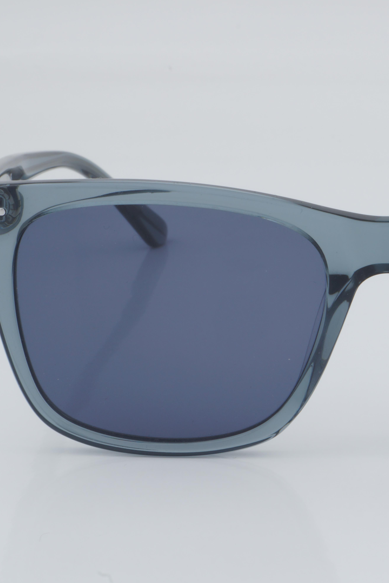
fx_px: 2022
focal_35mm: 125
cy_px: 293
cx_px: 383
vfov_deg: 16.4
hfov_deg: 10.9
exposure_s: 1/4
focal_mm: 55
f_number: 32
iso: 100
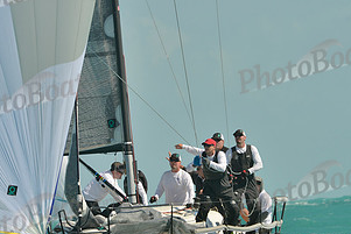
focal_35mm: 694
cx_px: 178
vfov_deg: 2.0
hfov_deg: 3.0
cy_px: 140
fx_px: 6769
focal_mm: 360
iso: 280
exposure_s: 1/1250
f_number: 9
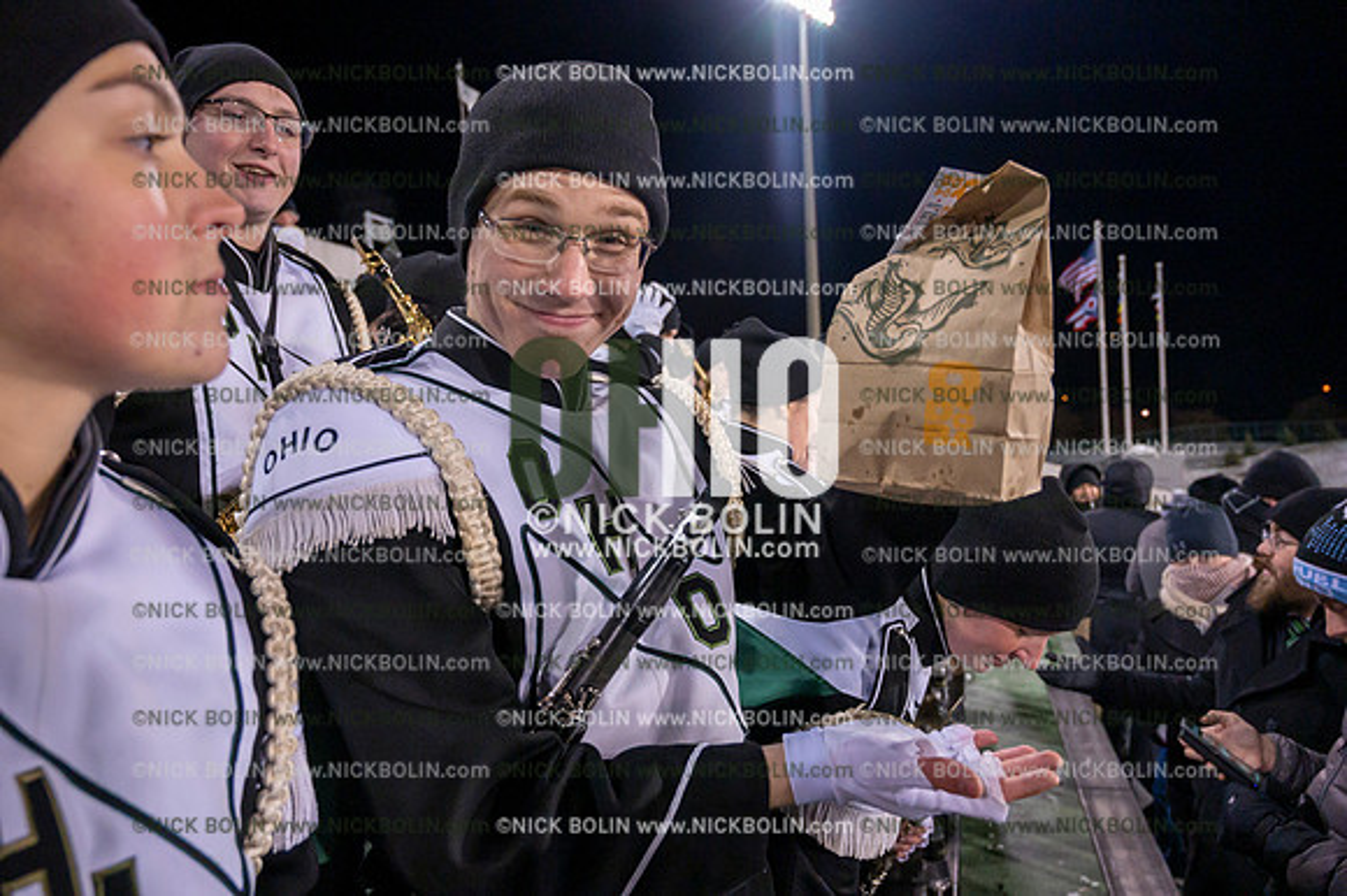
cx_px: 674
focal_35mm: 24
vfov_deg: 53.1
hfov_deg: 73.8
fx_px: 897
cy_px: 448
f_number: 4.5
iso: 5000
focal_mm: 24
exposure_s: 1/640
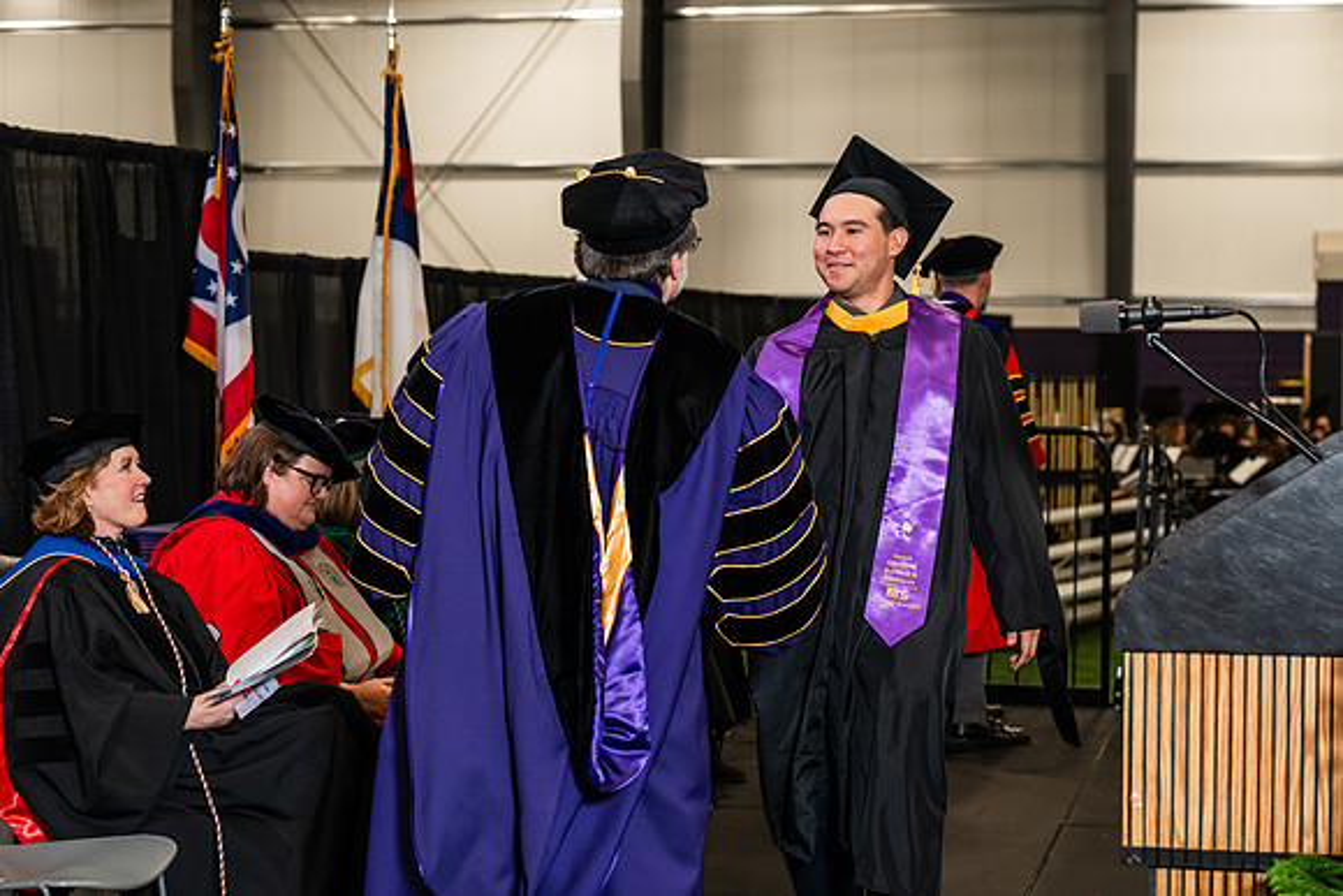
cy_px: 448
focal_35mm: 70
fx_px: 2612
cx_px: 672
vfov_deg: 19.5
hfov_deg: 28.8
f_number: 4.5
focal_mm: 70
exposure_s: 1/200
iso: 1250
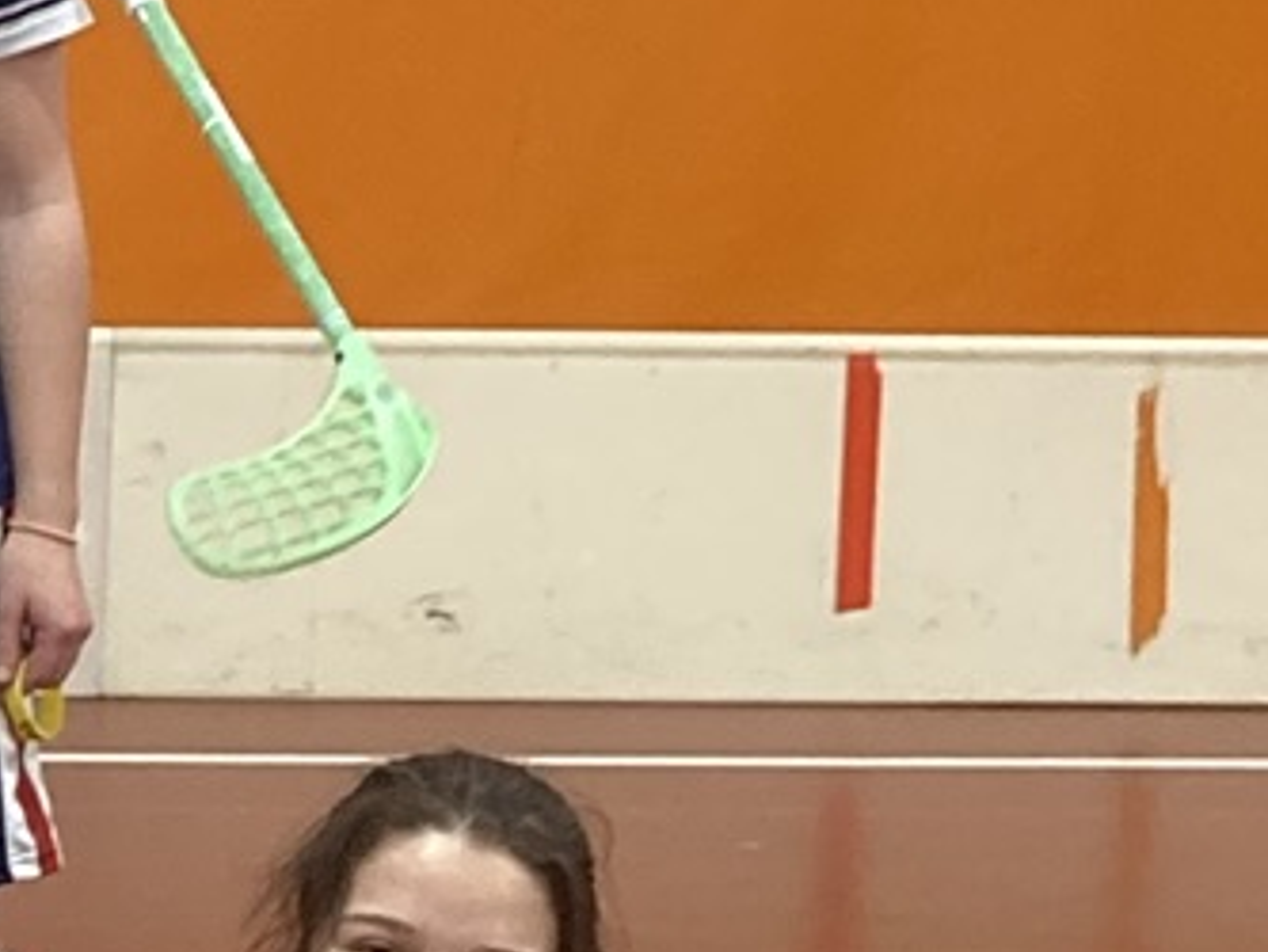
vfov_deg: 8.8
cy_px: 335
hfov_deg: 10.5
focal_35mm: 168
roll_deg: -2.3
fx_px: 6156
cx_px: -1535
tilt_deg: -5.8
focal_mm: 3.99
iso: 200
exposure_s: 1/60
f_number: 1.8
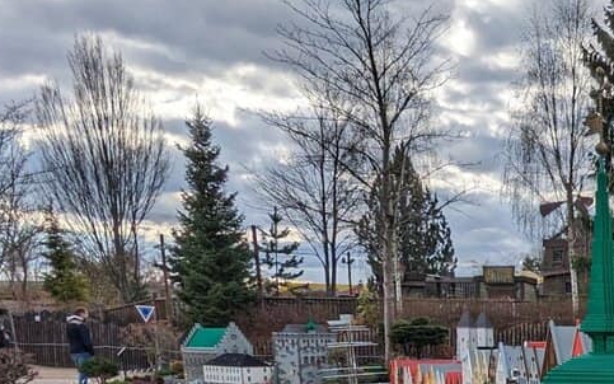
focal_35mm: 56
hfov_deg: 30.9
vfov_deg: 20.8
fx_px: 937
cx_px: 730
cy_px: 516
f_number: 2.2
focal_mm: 2.35
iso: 36
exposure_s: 1/1715
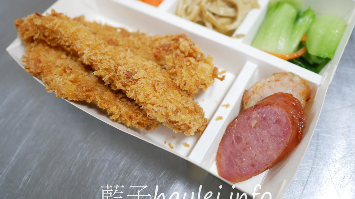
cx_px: 176
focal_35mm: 33
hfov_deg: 59.5
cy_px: 78
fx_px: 311
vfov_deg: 35.5
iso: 640
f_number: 1.7
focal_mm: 15
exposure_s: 1/60
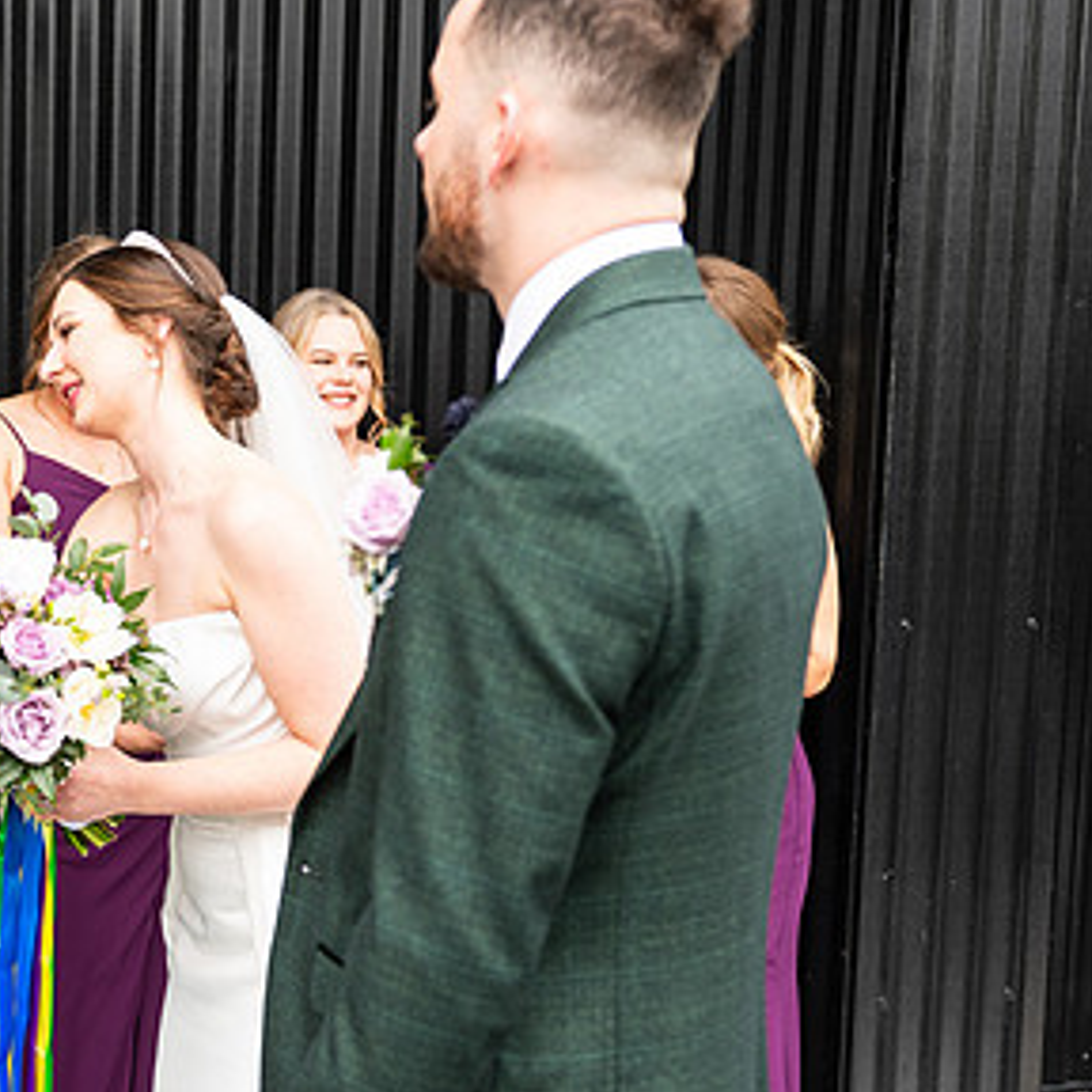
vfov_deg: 28.6
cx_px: 72
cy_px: 597
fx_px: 2141
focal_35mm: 60
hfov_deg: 27.4
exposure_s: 1/200
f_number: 3.5
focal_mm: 35
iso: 160
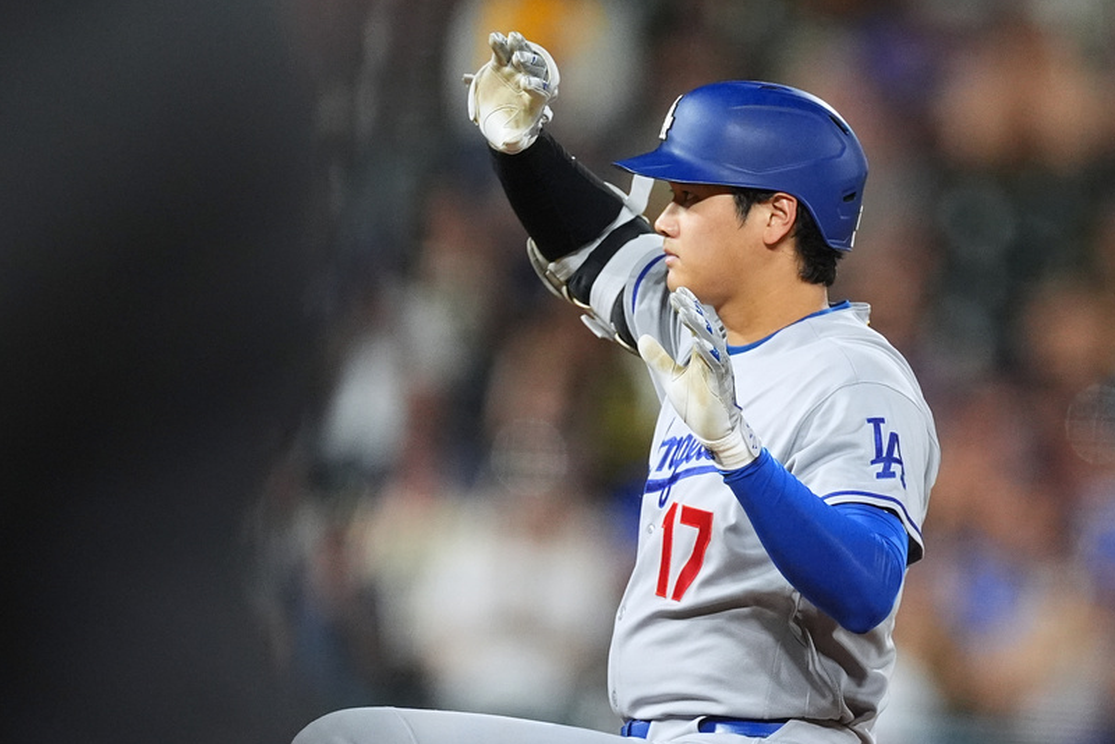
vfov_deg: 1.2
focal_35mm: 1152
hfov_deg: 1.8
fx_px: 35691
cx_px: 676
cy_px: 390
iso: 5000
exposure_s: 1/1600
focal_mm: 600
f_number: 4
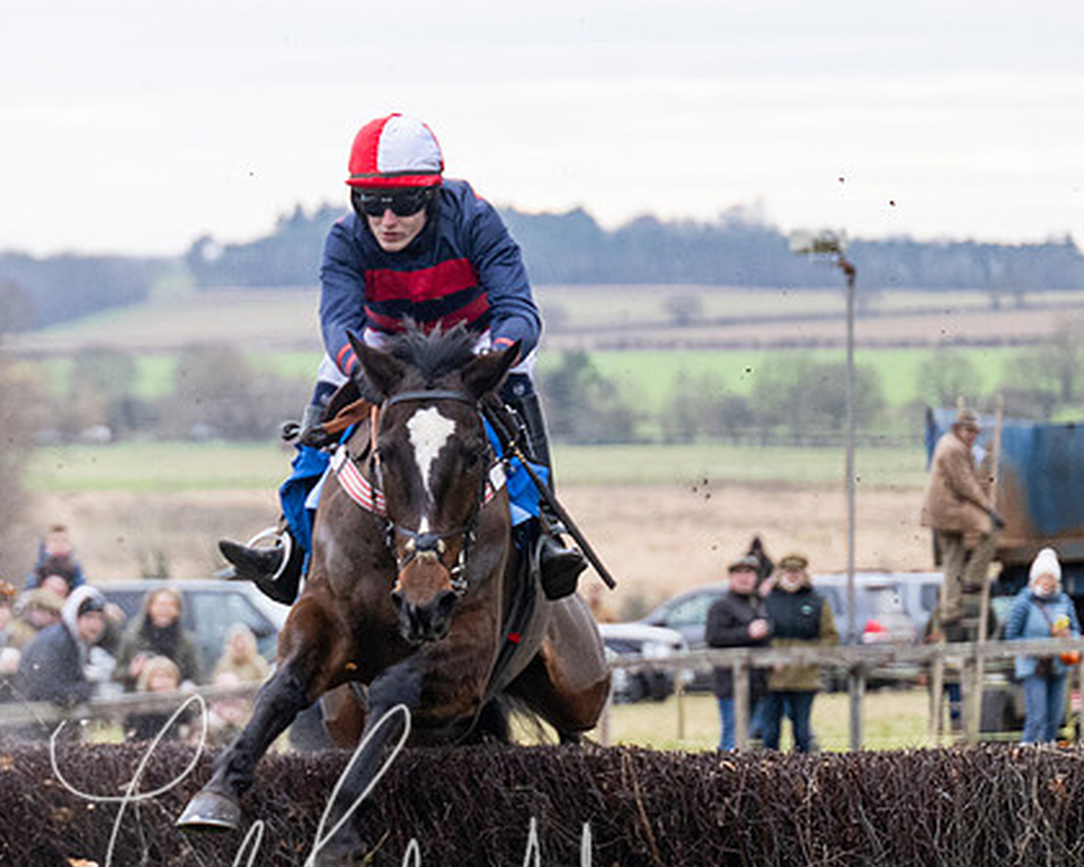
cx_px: -589
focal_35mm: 290
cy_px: 641
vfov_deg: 5.3
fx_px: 9304
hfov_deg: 6.6
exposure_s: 1/1000
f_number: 4
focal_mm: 98
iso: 1000
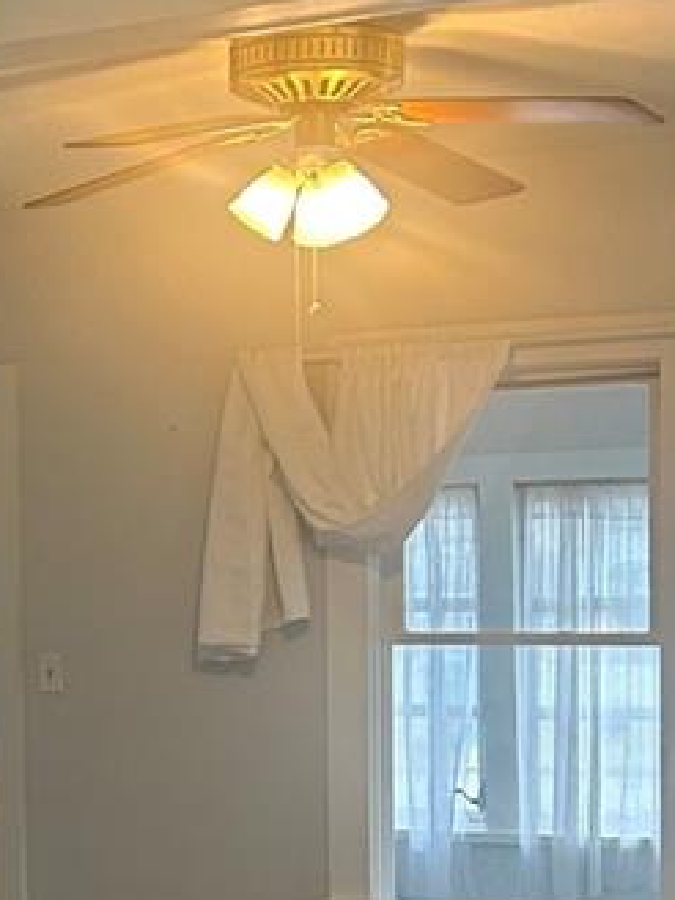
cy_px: 716
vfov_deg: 20.4
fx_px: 2470
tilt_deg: -4.5
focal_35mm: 95
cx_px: -121
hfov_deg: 15.1
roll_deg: +1.1
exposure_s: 1/60
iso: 100
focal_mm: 5.7
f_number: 1.5
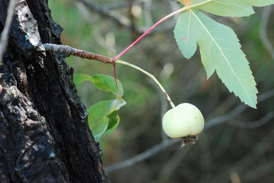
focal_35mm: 90
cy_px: 92
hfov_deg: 22.6
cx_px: 137
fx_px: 686
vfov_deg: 15.2
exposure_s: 1/160
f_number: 8
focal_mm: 60
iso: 1600
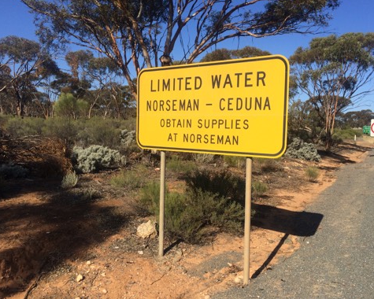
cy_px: 148
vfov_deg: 47.1
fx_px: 343
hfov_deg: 57.1
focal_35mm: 31
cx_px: 202
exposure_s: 1/2160
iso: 32
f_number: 2.2
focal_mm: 4.15
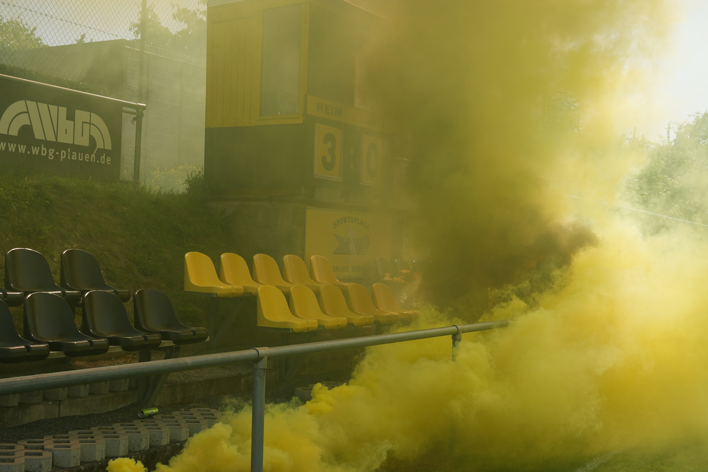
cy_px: 284
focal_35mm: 51
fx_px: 1003
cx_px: 377
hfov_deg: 38.9
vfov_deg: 26.4
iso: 100
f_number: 6.3
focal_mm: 25
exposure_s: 1/400
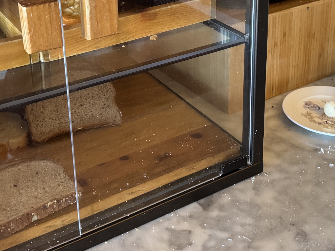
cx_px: 194
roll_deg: +0.4
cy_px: 9
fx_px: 542
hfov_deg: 34.3
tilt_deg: -20.3
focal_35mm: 56
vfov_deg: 25.0
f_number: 1.78
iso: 640
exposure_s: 1/40
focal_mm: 6.76
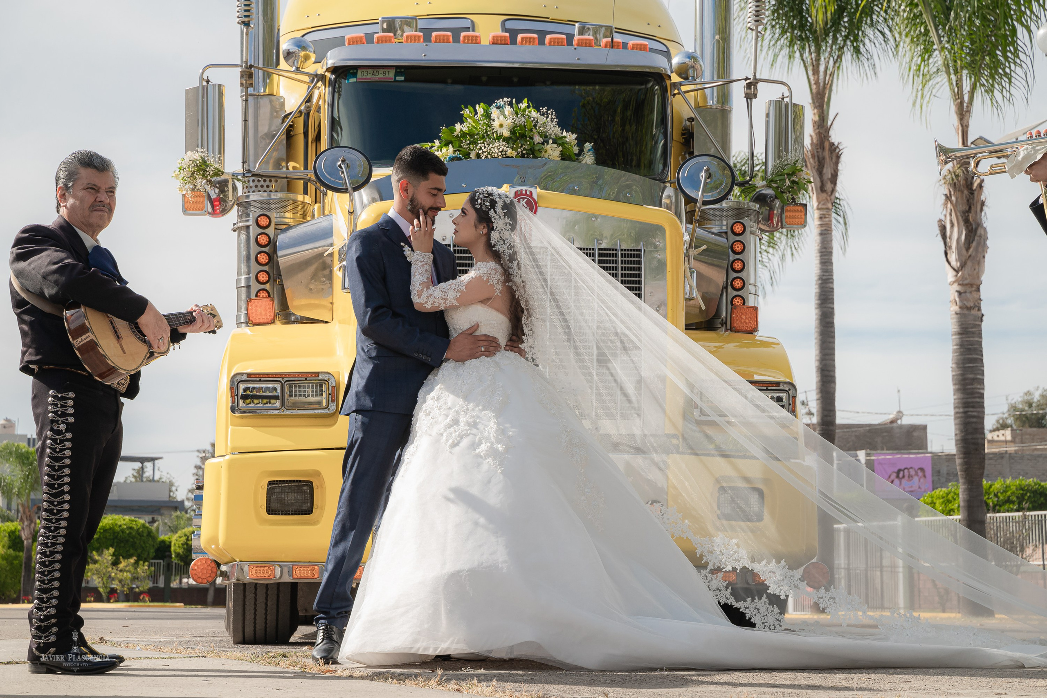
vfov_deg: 18.2
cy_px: 349
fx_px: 2181
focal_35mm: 75
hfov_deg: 27.0
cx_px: 524
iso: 500
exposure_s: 1/500
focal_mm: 75
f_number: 10
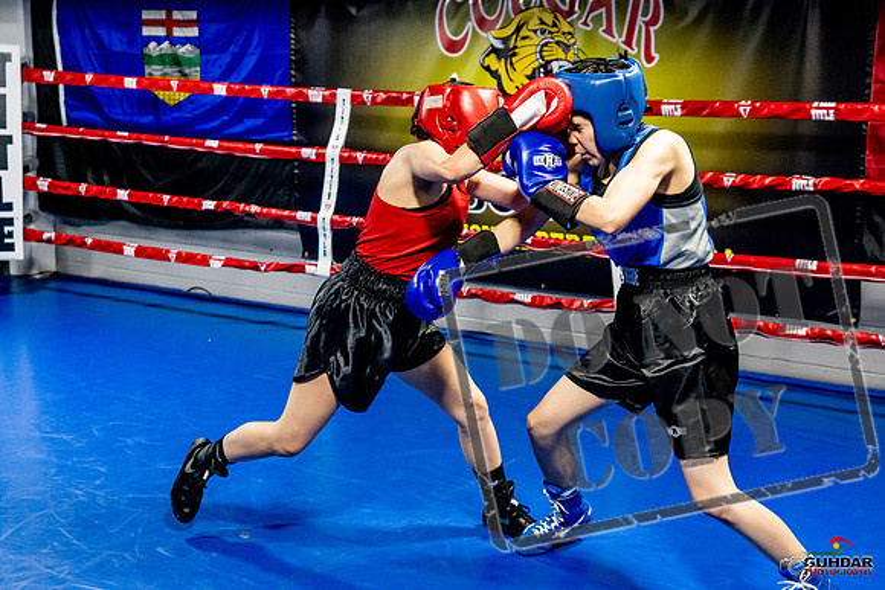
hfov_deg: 38.2
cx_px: 442
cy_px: 295
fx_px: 1279
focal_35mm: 52
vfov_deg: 26.0
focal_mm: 35
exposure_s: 1/800
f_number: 2.8
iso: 5000
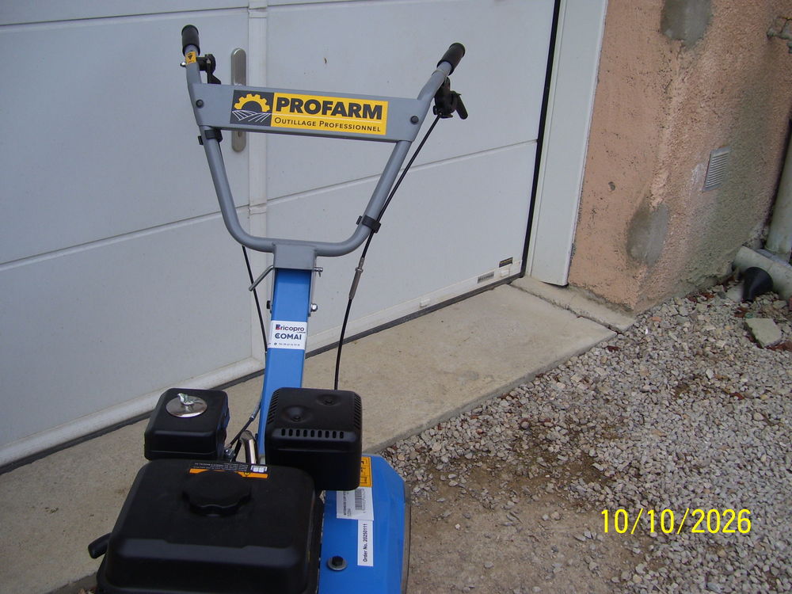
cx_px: 396
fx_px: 847
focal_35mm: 37
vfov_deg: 38.7
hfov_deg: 50.1
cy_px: 297
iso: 80
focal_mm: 6
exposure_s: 1/750
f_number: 2.7
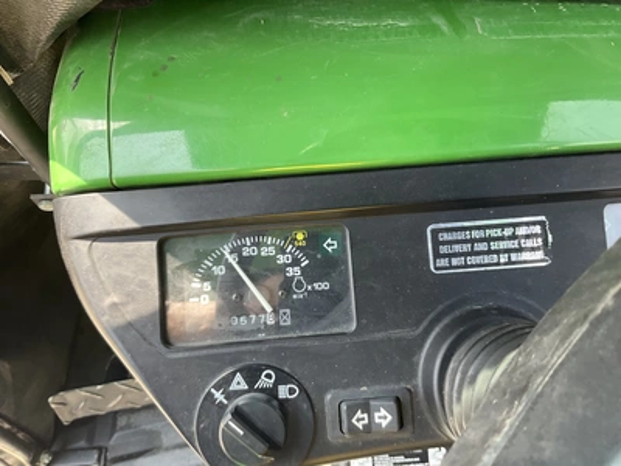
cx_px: 310
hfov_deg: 61.7
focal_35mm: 29
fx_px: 520
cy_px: 233
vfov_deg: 48.2
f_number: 1.8
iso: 50
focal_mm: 3
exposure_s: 1/122
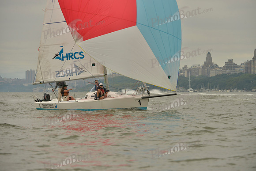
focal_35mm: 220
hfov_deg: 9.4
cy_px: 86
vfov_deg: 6.2
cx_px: 128
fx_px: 1565
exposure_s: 1/1250
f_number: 6.3
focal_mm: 220
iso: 400
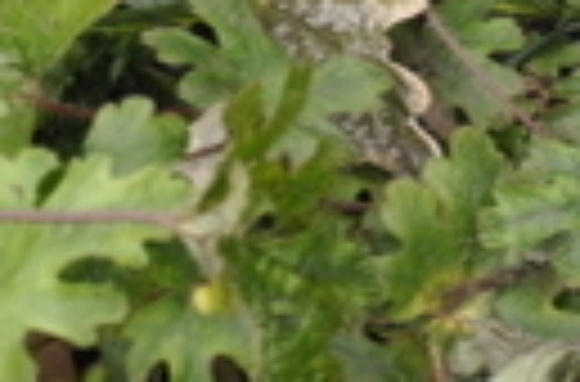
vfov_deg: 1.4
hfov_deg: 2.1
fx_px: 15733
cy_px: 81
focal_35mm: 980
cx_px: 751
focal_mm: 105
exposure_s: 1/125
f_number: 5.6
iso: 360
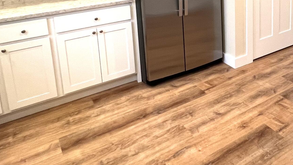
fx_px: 264
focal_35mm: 34
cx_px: 240
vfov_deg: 31.4
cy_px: -9
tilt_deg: -10.8
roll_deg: +1.5
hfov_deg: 53.6
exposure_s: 1/60
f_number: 1.8
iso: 160
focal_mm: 1.57
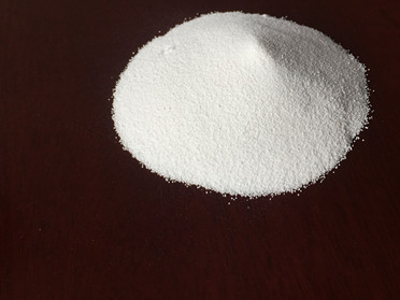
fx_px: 451
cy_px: 115
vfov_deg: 36.6
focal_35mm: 39
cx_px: 217
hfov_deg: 47.8
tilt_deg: -49.7
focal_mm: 4.15
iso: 32
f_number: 2.2
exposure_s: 1/291
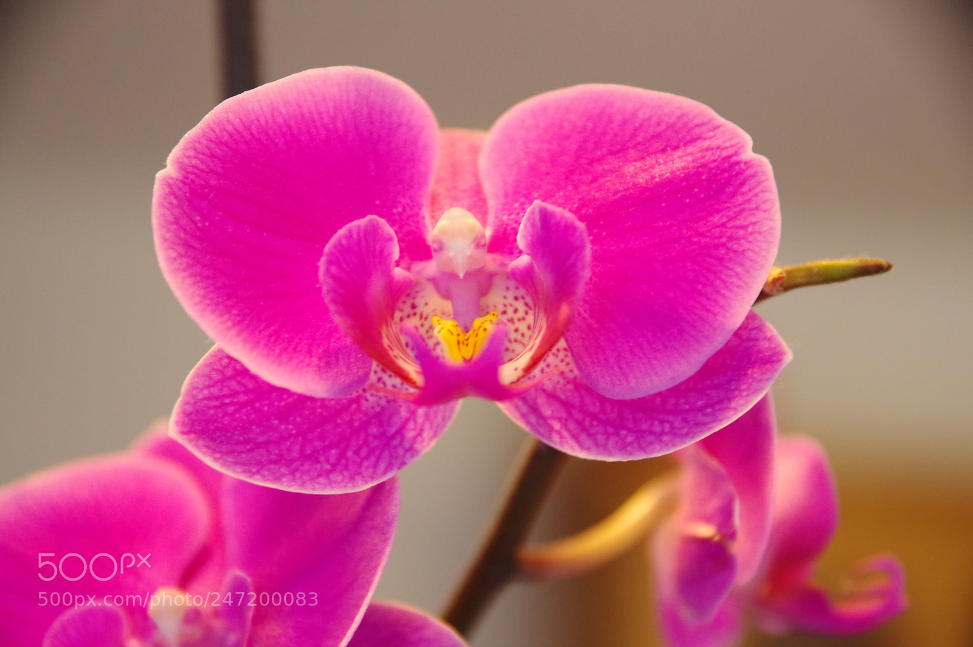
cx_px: 486
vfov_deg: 13.0
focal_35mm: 105
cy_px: 324
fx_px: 2836
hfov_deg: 19.5
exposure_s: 1/30
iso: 1600
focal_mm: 70
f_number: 4
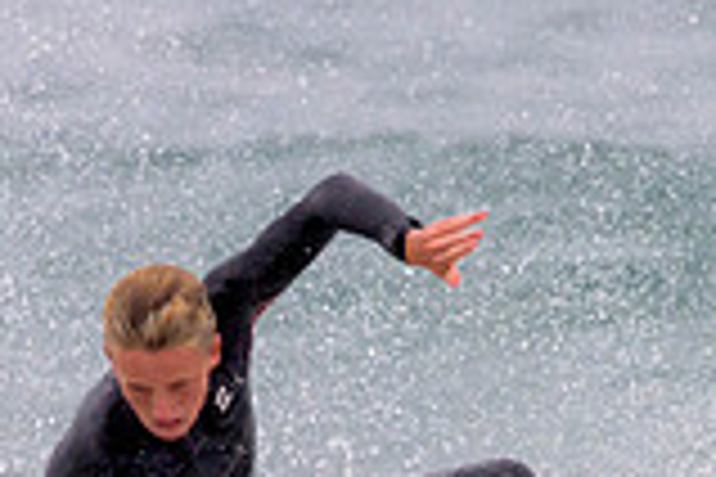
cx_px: 468
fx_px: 58091
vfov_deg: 0.5
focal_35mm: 2921
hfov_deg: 0.7
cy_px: 614
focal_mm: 800
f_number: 11
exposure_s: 1/2000
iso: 1400
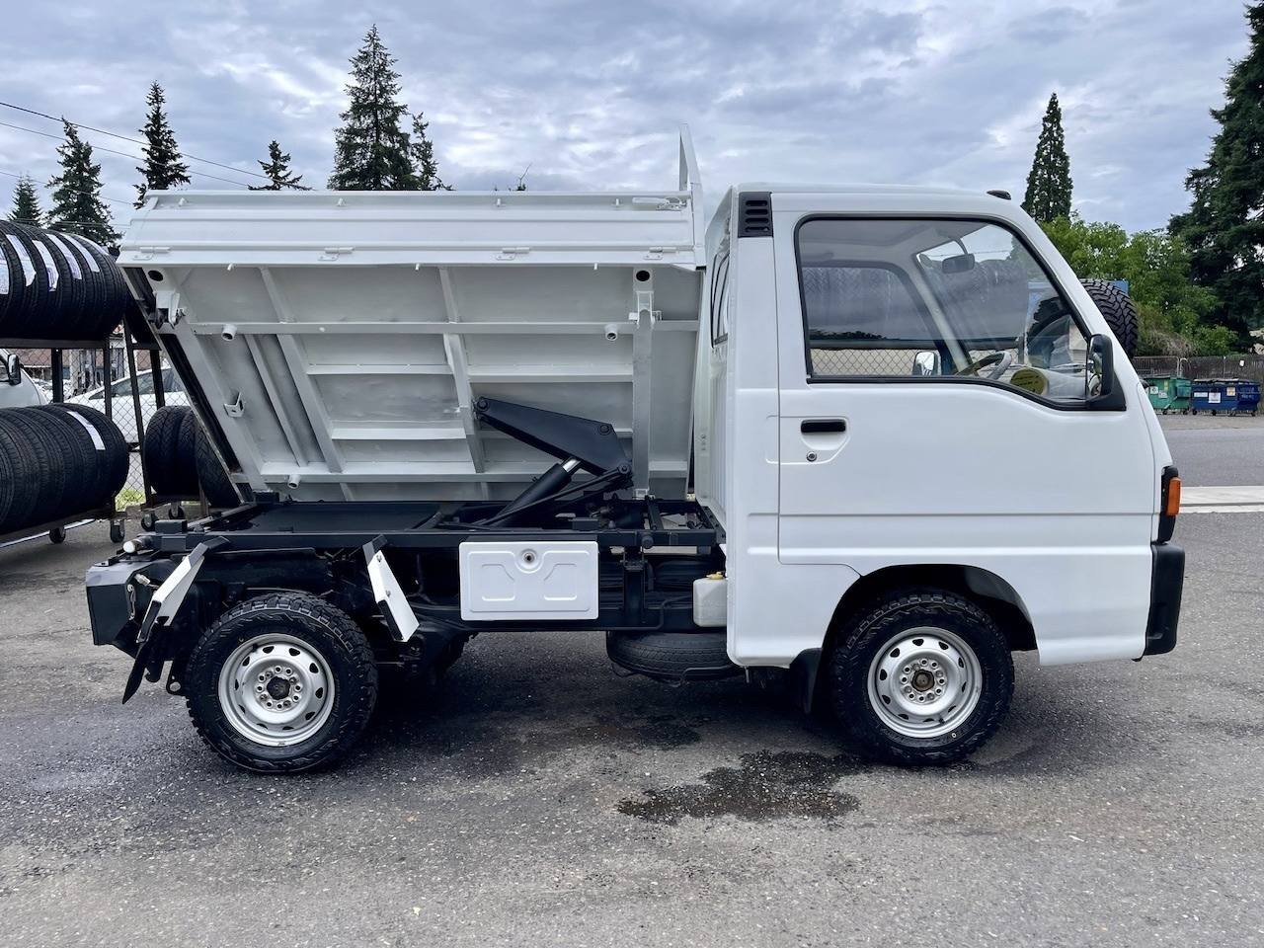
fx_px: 913
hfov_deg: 69.4
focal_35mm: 25
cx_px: 632
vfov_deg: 54.9
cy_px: 474
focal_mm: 5.1
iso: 32
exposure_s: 1/1456
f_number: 1.6
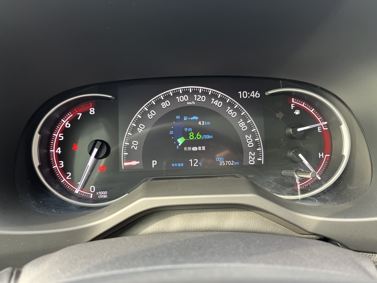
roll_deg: +0.4
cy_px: 142
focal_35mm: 26
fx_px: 283
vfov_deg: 53.1
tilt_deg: -21.3
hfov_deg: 67.3
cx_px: 188
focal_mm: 5.1
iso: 160
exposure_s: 1/60
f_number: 1.6
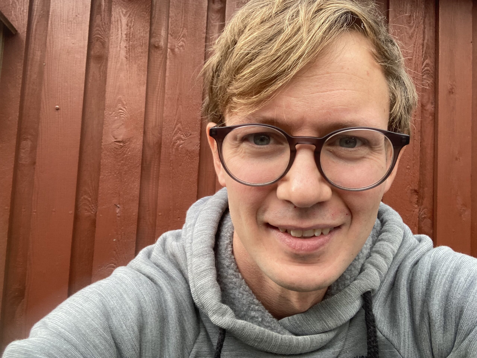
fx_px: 441
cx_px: 238
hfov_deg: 56.8
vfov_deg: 44.2
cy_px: 179
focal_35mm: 32
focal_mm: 2.87
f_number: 2.2
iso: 50
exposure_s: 1/121
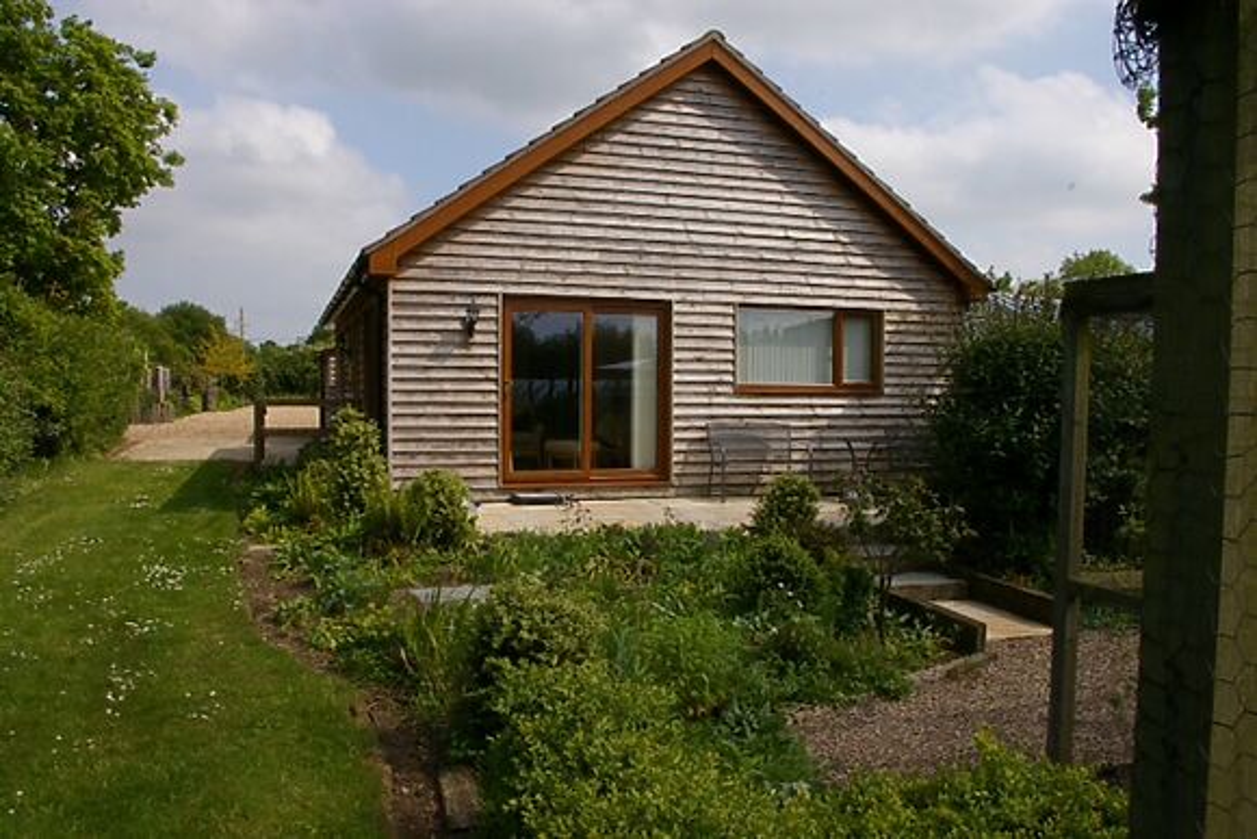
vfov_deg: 43.6
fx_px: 1048
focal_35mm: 30
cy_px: 420
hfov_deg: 61.9
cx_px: 628
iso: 200
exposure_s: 1/60
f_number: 19
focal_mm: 20
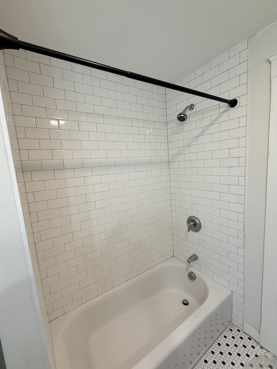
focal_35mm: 15
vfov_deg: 98.2
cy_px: 189
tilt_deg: -6.6
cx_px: 132
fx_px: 160
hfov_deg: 81.7
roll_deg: +4.1
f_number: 2.2
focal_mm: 2.22
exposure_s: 1/120
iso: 200
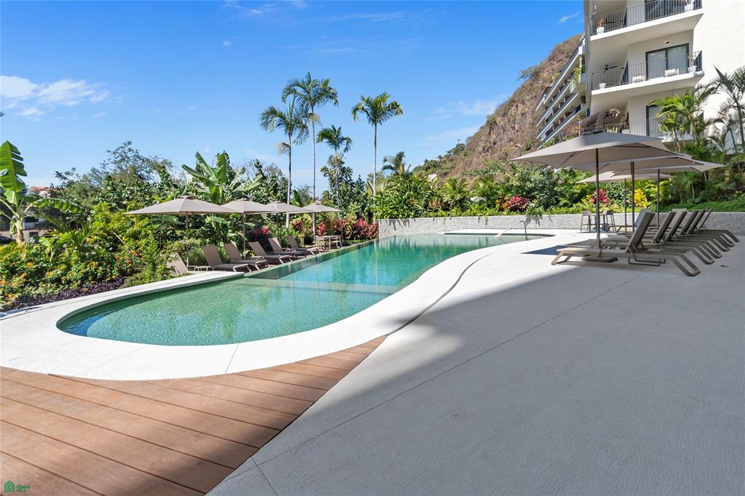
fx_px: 310
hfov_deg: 100.4
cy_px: 248
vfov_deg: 77.3
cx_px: 372
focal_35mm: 15
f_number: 8
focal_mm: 10
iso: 125
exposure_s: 1/200
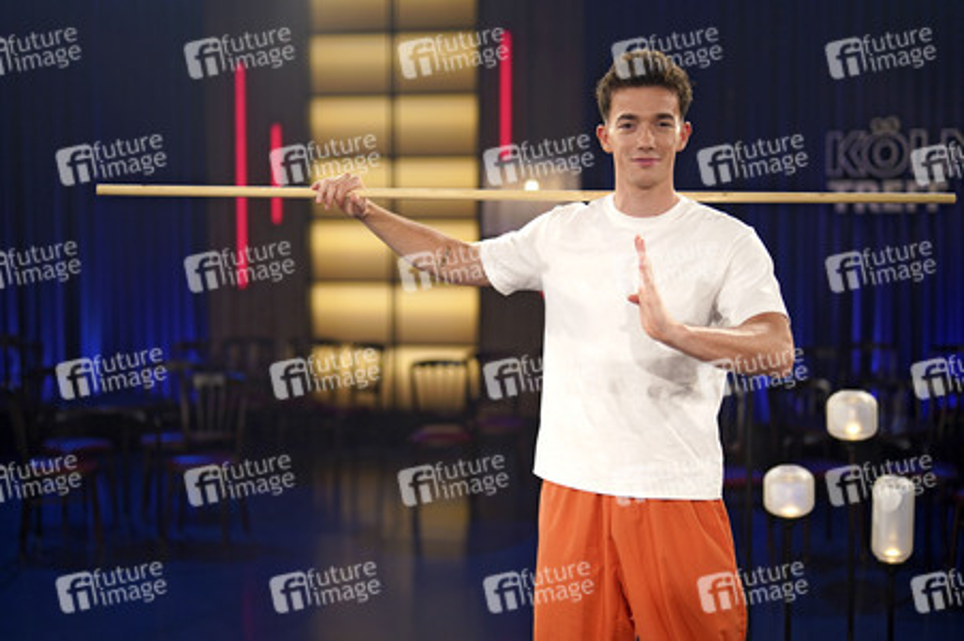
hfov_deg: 39.6
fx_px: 1338
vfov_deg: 27.0
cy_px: 320
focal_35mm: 50
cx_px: 482
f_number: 1.8
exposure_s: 1/160
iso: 200
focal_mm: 50
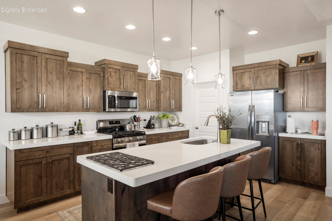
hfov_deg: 78.6
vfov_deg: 57.2
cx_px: 166
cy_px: 110
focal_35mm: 22
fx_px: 203
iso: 250
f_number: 9
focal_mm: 22
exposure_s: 1/8
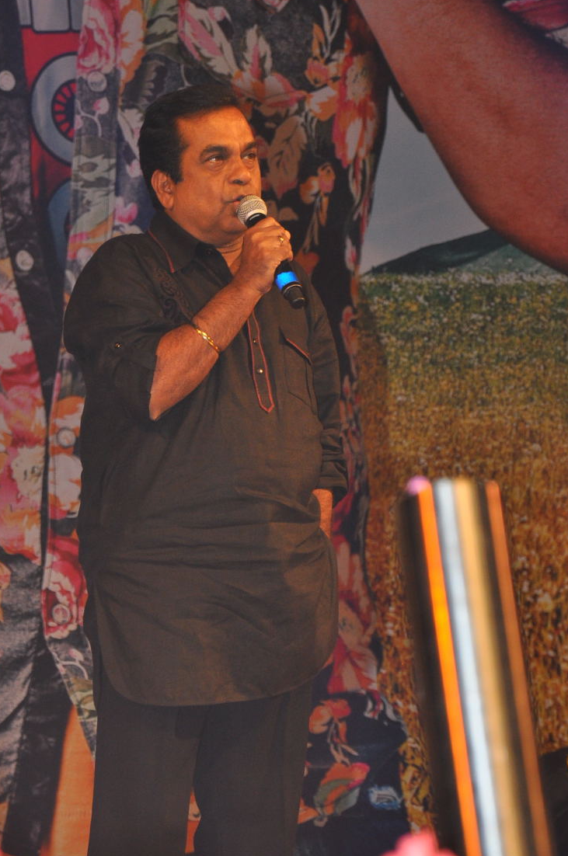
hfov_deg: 6.0
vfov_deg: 9.0
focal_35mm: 229
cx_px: 242
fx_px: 5432
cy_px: 535
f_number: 7.1
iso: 640
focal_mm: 105
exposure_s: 1/80
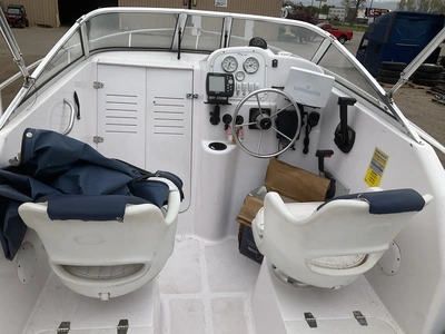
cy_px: 167
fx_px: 373
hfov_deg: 61.7
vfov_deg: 48.2
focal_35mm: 29
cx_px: 222
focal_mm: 3
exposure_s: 1/1730
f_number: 1.8
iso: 25
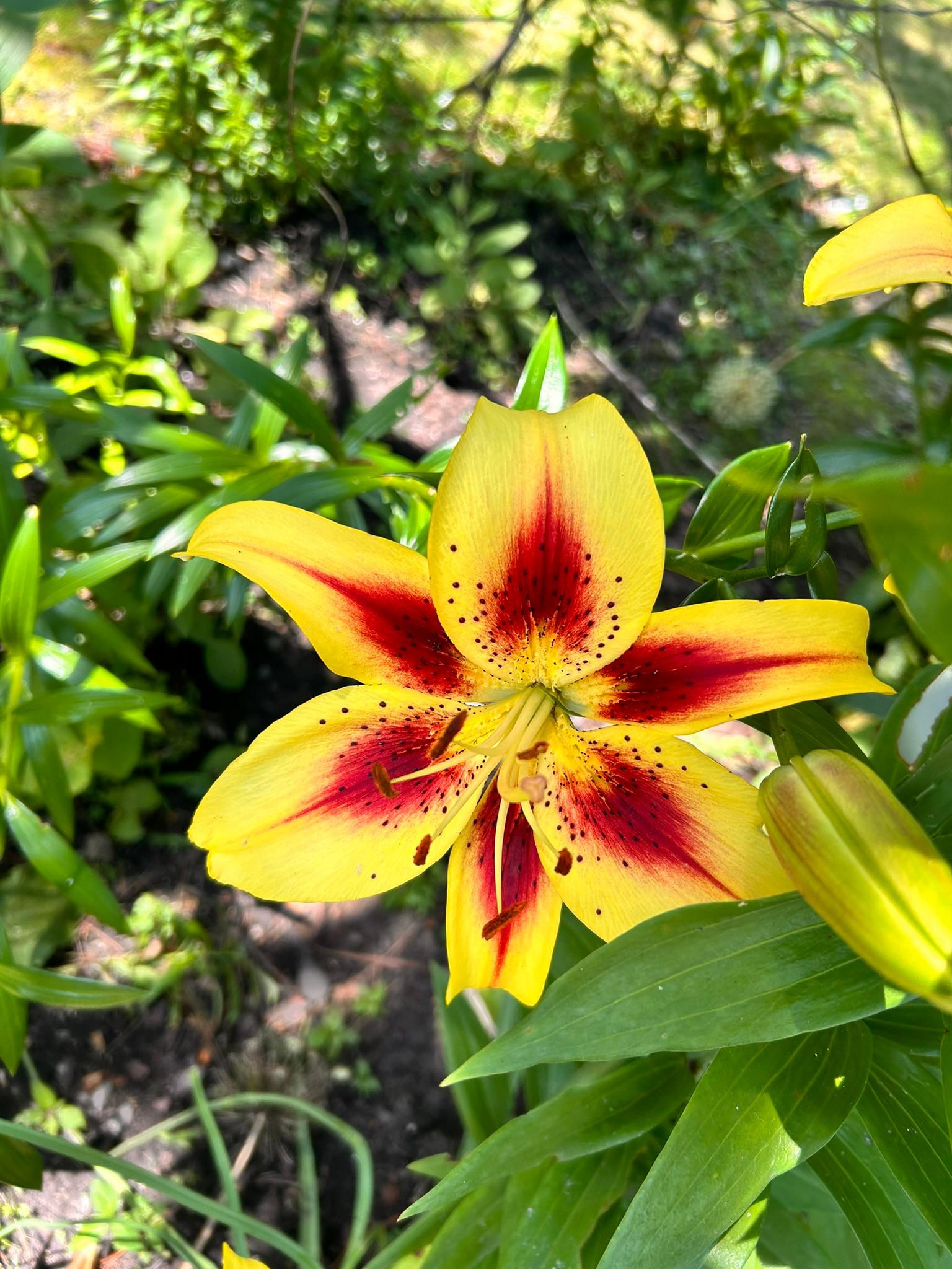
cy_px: 634
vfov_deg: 67.3
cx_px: 476
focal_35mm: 26
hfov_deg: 53.1
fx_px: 953
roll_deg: -27.2
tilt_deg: -40.9
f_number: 1.5
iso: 50
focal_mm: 5.7
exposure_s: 1/327
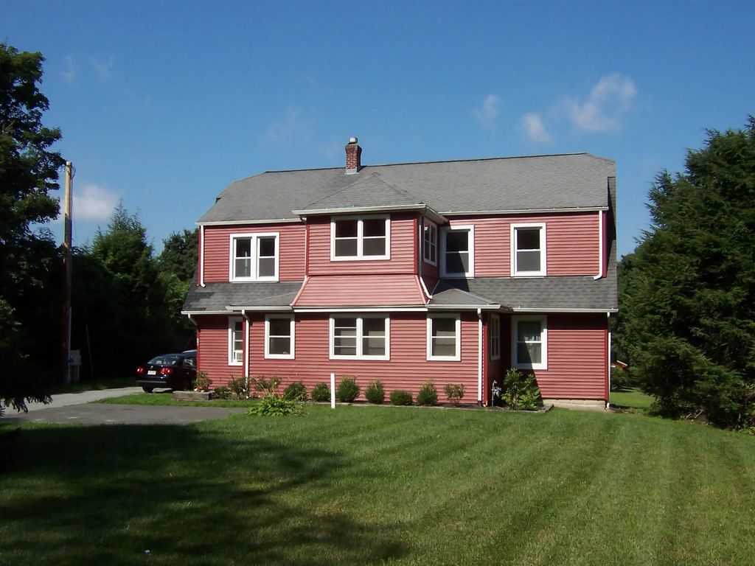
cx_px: 378
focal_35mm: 36
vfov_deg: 39.7
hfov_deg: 51.4
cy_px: 283
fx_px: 785
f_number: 5.6
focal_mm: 5.6
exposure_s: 1/500
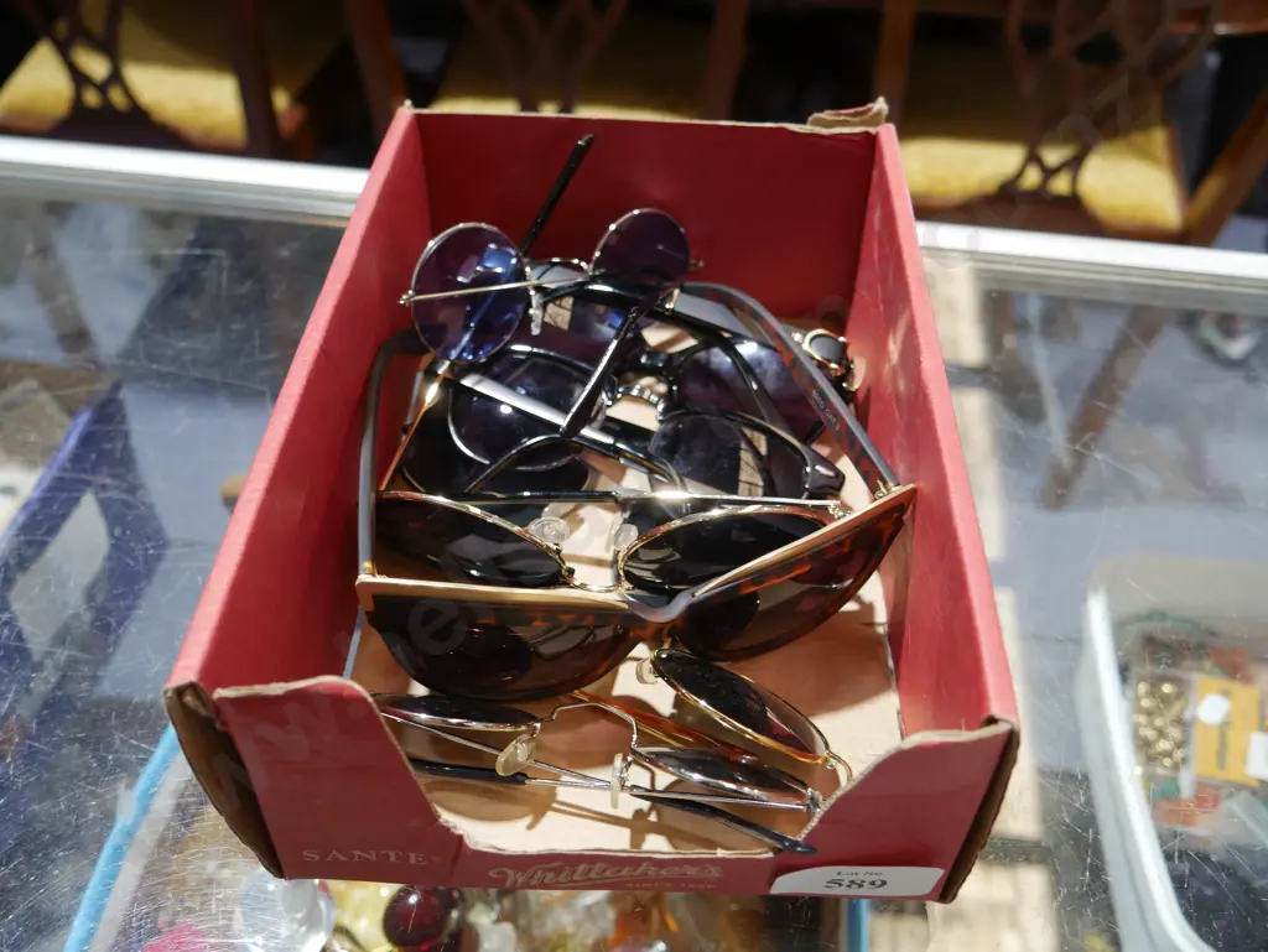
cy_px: 476
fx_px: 1099
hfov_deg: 59.9
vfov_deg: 46.8
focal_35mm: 30
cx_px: 634
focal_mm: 15
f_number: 3.6
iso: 500
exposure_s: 1/60
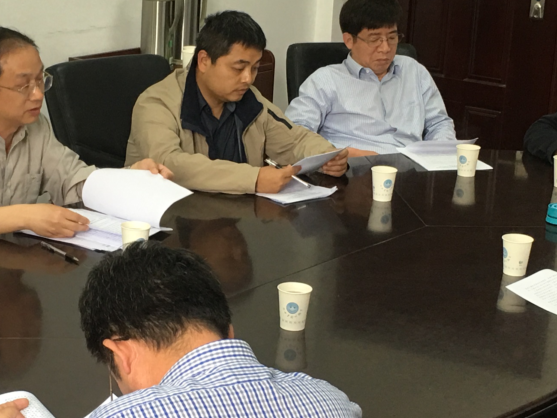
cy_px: 243
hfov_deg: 21.7
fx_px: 1448
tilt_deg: -15.7
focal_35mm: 90
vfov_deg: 16.4
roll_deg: -2.0
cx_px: 182
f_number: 2.2
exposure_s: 1/33
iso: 50
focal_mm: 4.15
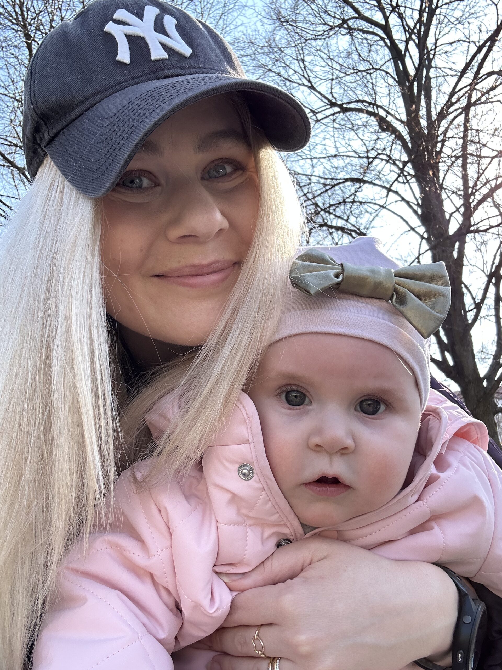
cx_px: 251
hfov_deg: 46.8
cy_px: 335
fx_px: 580
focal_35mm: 30
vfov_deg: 60.0
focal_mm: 2.69
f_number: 1.9
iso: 25
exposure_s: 1/224
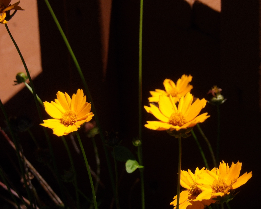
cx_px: 128
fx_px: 1792
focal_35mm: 232
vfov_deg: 6.7
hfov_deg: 8.3
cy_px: 105
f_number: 4.5
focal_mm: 39.8
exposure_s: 1/767
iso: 100
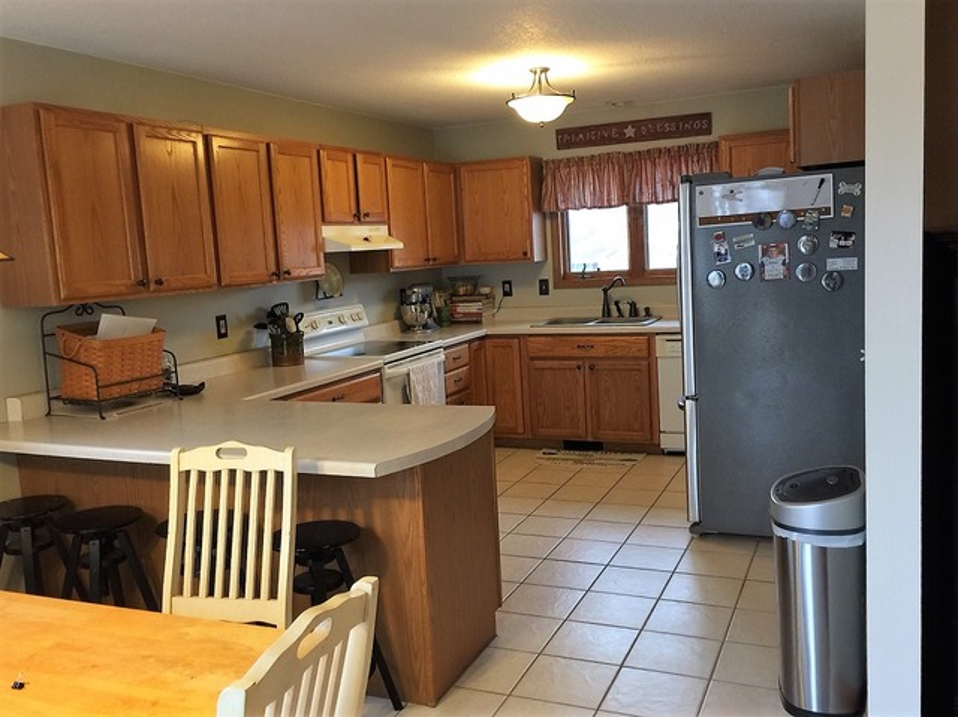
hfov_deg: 61.7
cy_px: 358
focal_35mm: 29
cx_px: 479
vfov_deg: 48.2
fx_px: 802
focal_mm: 4.15
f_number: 2.2
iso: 50
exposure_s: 1/15
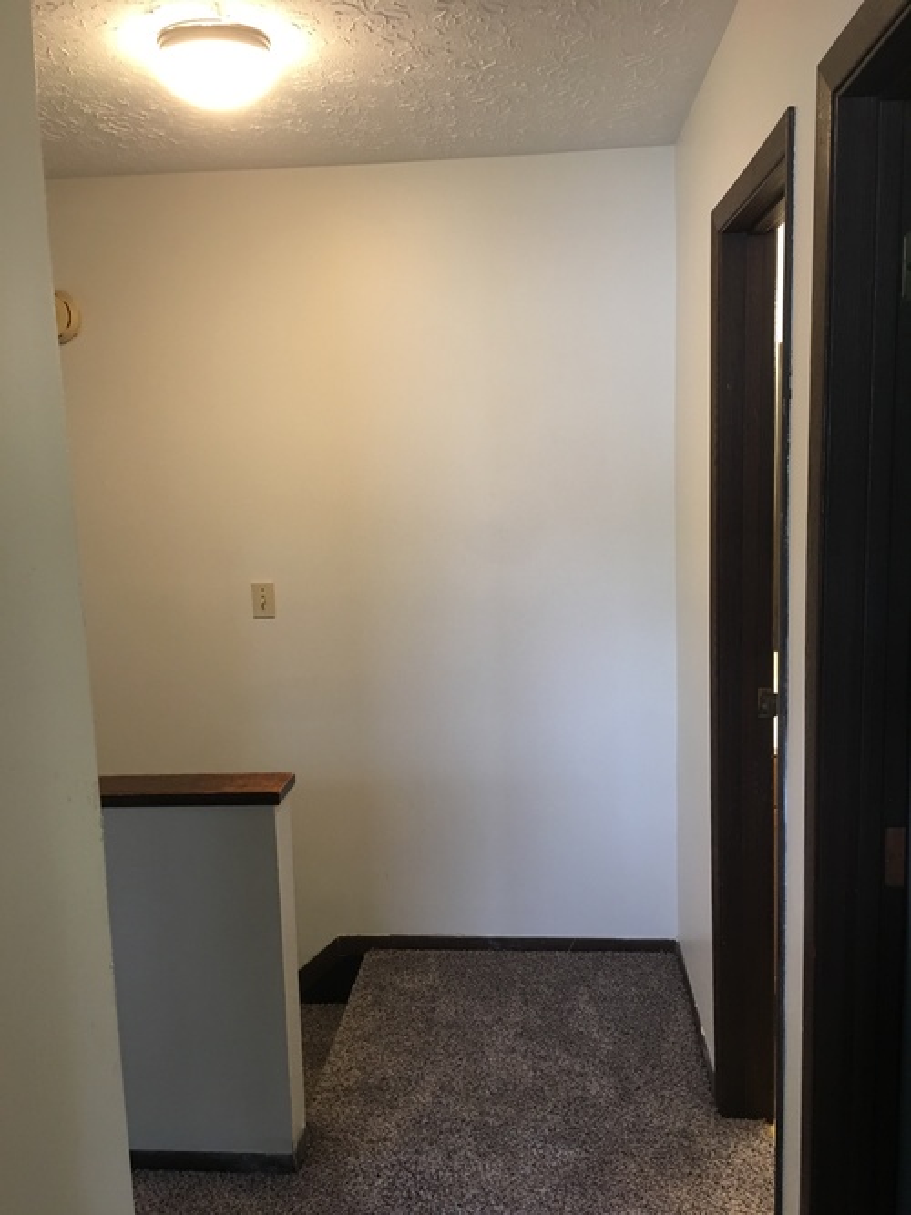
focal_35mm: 29
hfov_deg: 48.2
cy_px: 608
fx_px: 1018
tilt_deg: -6.9
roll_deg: +1.2
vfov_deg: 61.7
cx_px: 456
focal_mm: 4.15
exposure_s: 1/15
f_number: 2.2
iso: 50
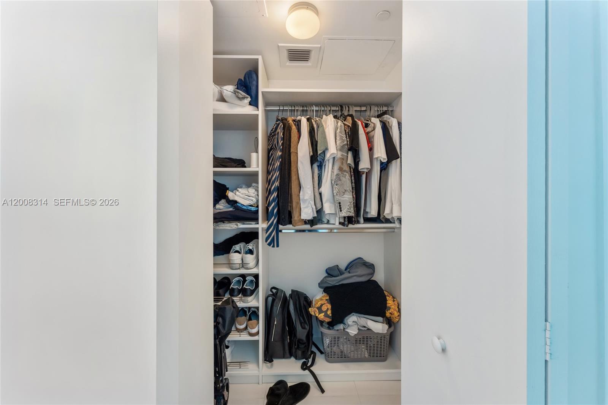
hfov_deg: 104.3
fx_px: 236
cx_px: 304
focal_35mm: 14
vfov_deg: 81.2
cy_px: 202
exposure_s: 1/13
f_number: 9
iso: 500
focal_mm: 14
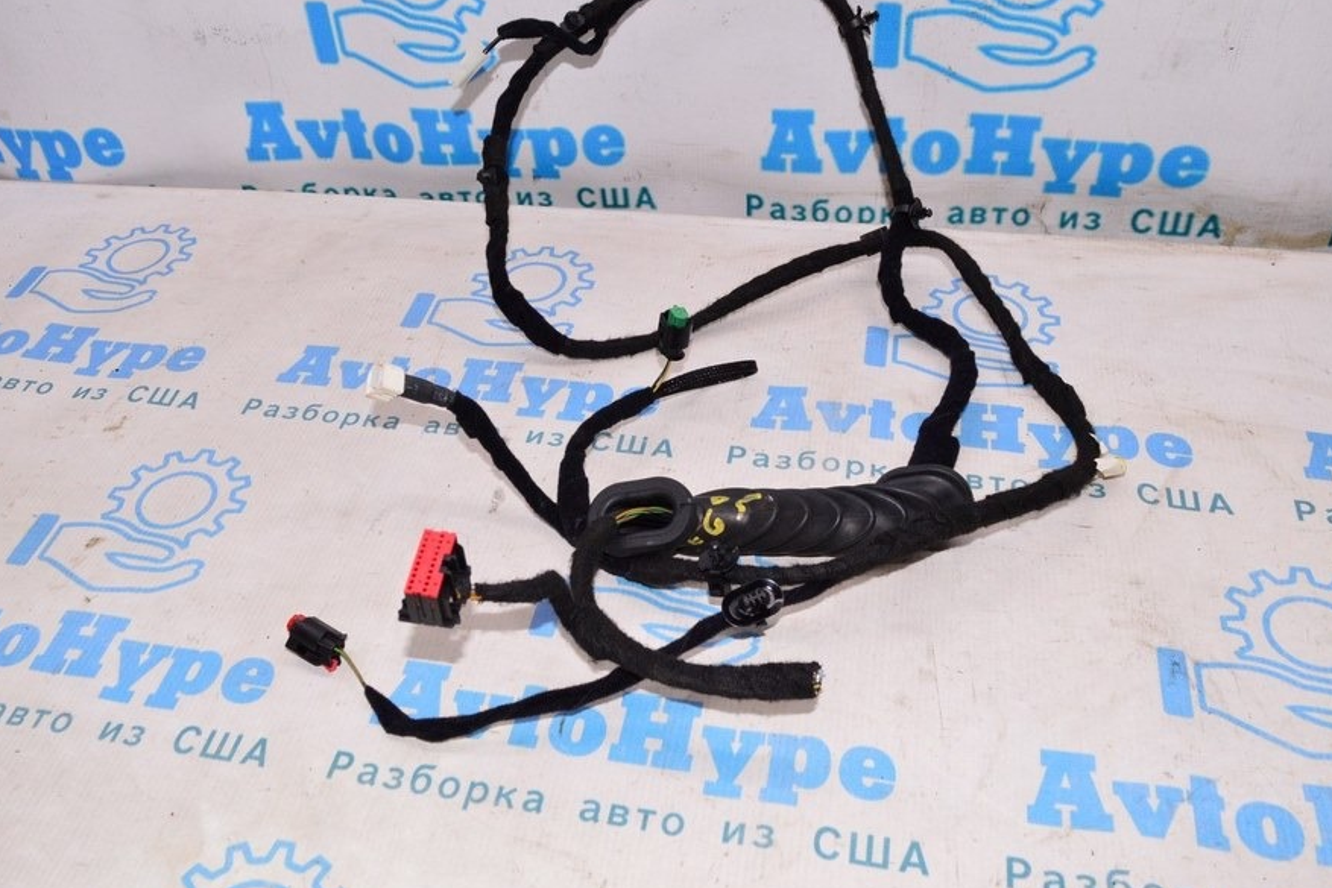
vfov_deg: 37.8
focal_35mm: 35
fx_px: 1295
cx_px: 598
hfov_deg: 54.3
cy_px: 406
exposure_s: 1/160
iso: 1600
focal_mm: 20
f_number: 8
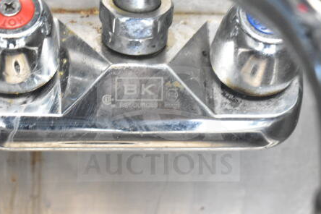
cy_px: 124
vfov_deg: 13.8
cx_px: 158
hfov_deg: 20.6
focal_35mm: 99
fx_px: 883
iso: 3200
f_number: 5.3
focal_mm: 48
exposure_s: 1/80
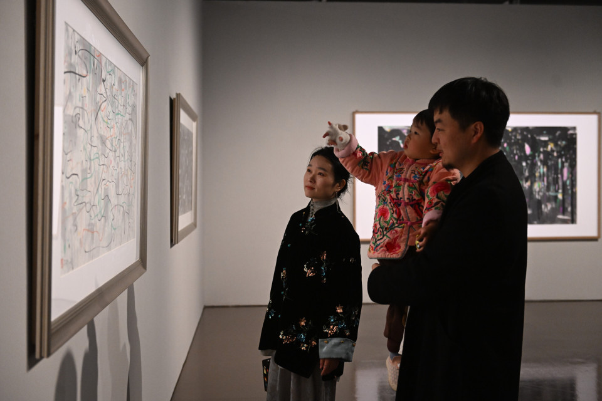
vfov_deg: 29.9
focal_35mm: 45
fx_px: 752
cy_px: 200
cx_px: 301
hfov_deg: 43.6
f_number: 3.2
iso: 4000
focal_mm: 45
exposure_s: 1/125
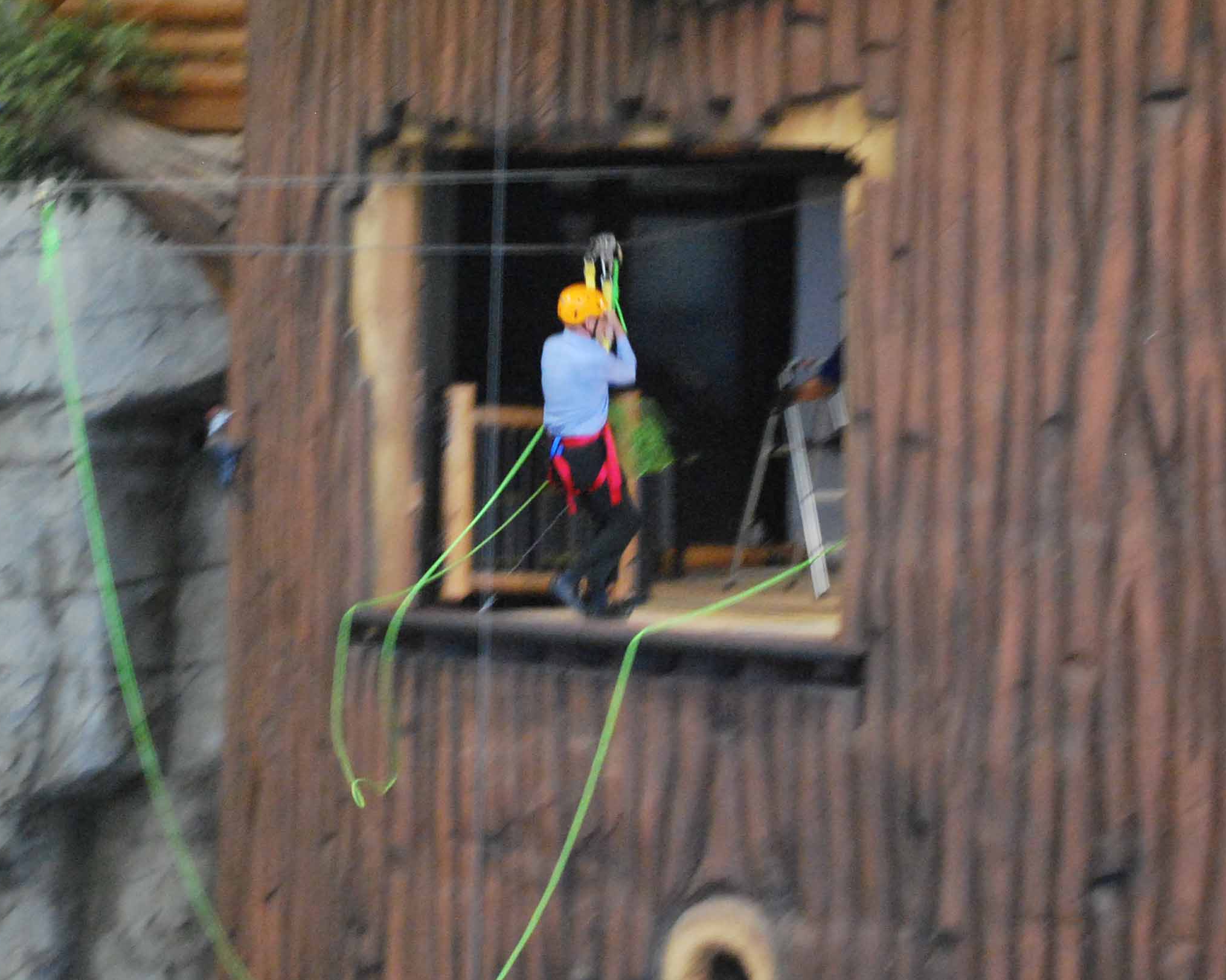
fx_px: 5366
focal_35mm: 148
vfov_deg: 10.4
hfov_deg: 13.0
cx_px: 445
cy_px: 326
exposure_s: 1/30
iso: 1400
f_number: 5.6
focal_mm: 55
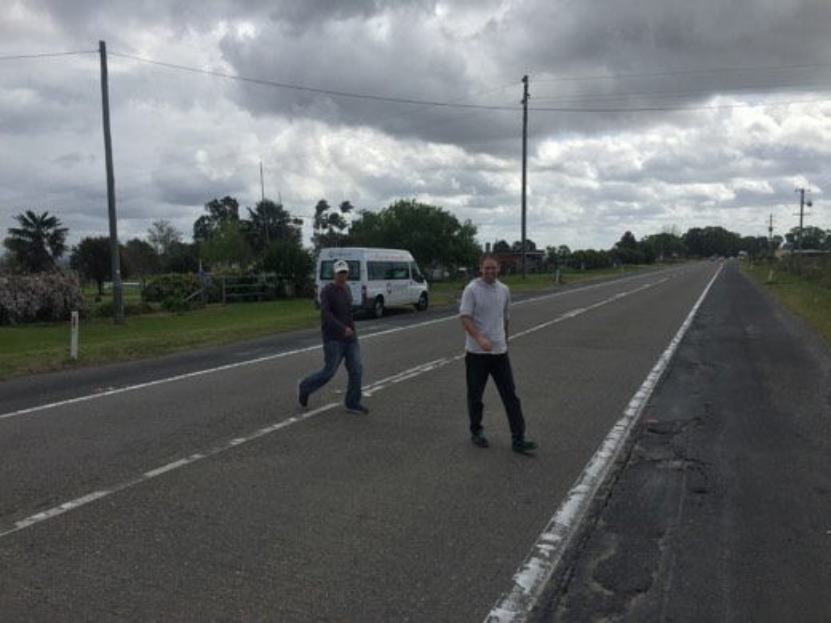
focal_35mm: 29
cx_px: 416
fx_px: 696
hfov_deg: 61.7
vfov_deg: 48.2
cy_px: 312
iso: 32
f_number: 2.2
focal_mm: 4.15
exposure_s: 1/2475
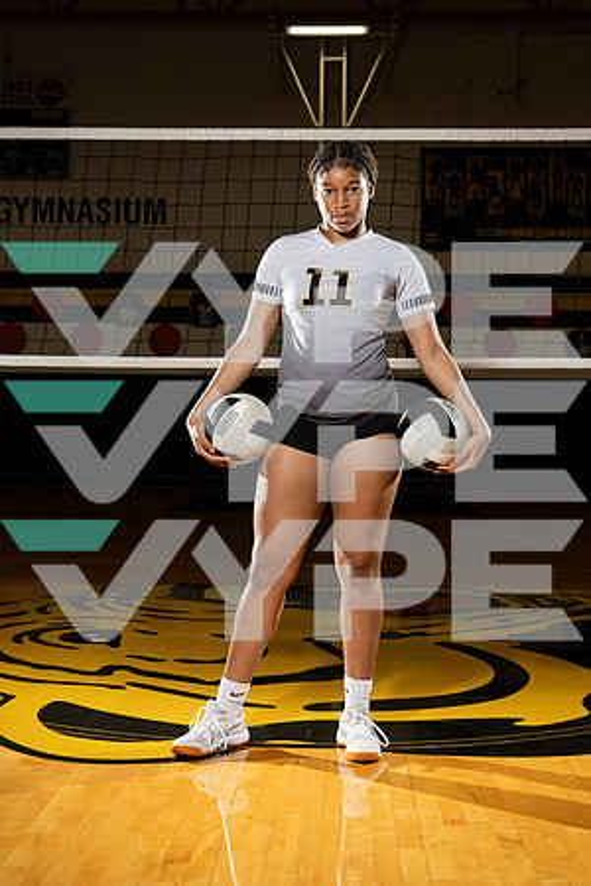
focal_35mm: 47
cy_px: 443
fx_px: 1157
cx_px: 296
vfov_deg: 41.9
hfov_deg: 28.6
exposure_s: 1/250
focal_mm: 47
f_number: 7.1
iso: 250
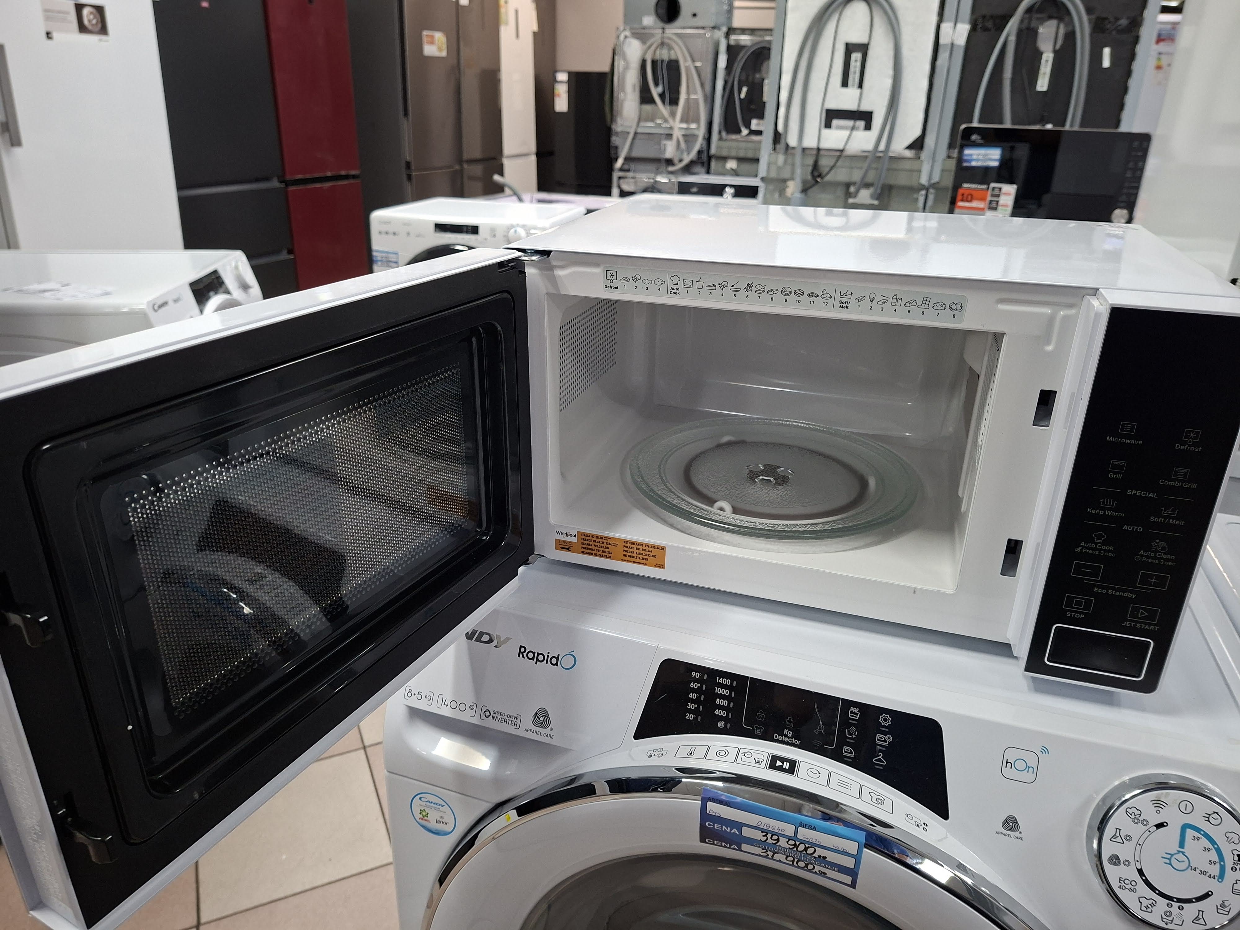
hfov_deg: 73.9
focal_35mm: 23
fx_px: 824
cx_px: 620
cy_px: 465
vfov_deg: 58.9
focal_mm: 5.54
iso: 200
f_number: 1.8
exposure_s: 1/50
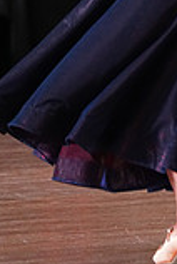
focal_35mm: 733
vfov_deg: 2.8
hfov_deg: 1.9
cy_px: -175
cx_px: 280
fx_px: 5382
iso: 6400
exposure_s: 1/400
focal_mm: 200
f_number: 4.5
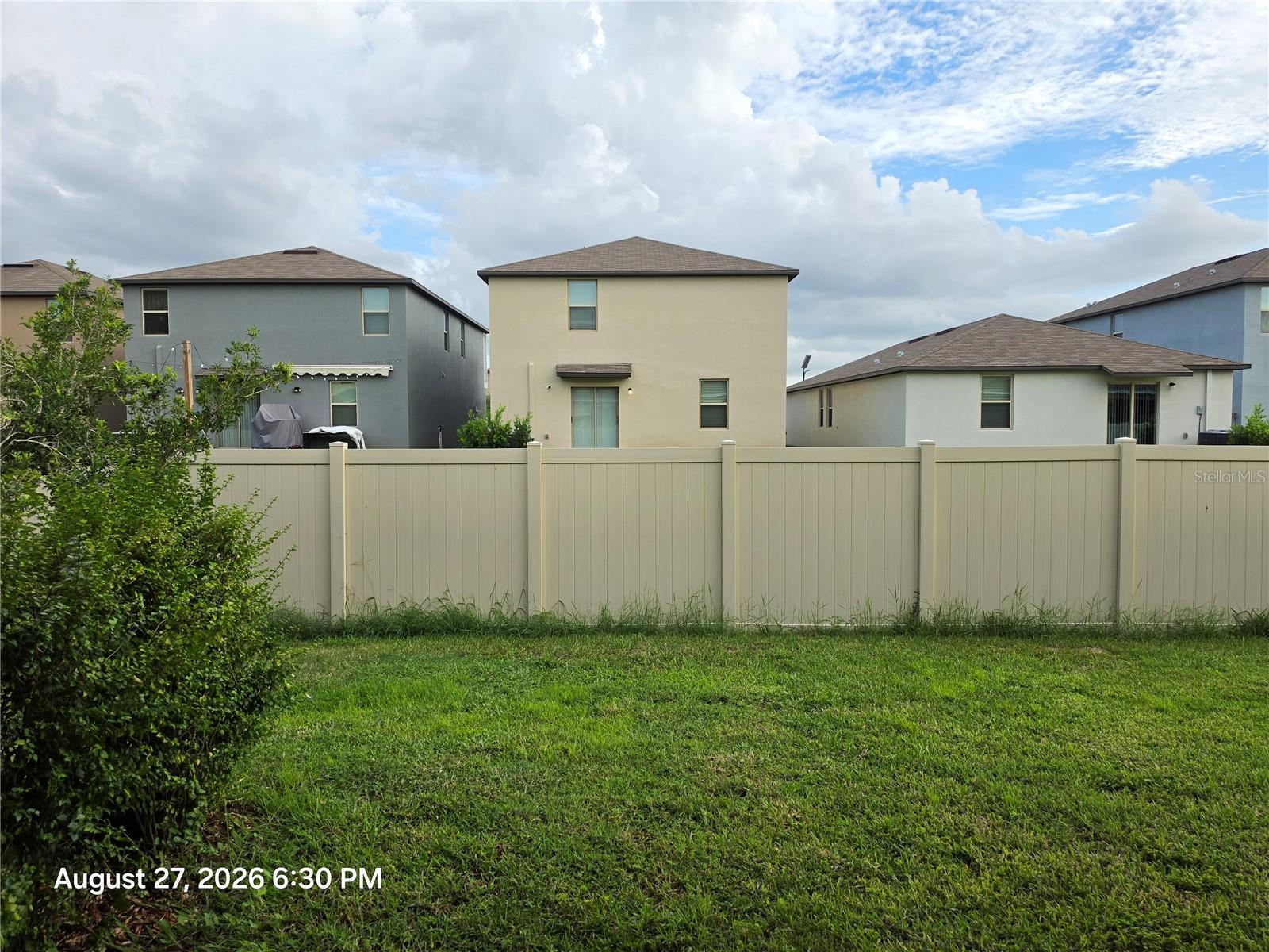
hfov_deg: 73.9
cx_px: 634
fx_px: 843
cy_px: 476
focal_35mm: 23
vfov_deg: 58.9
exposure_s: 1/1732
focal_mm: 6.5
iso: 64
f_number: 1.4
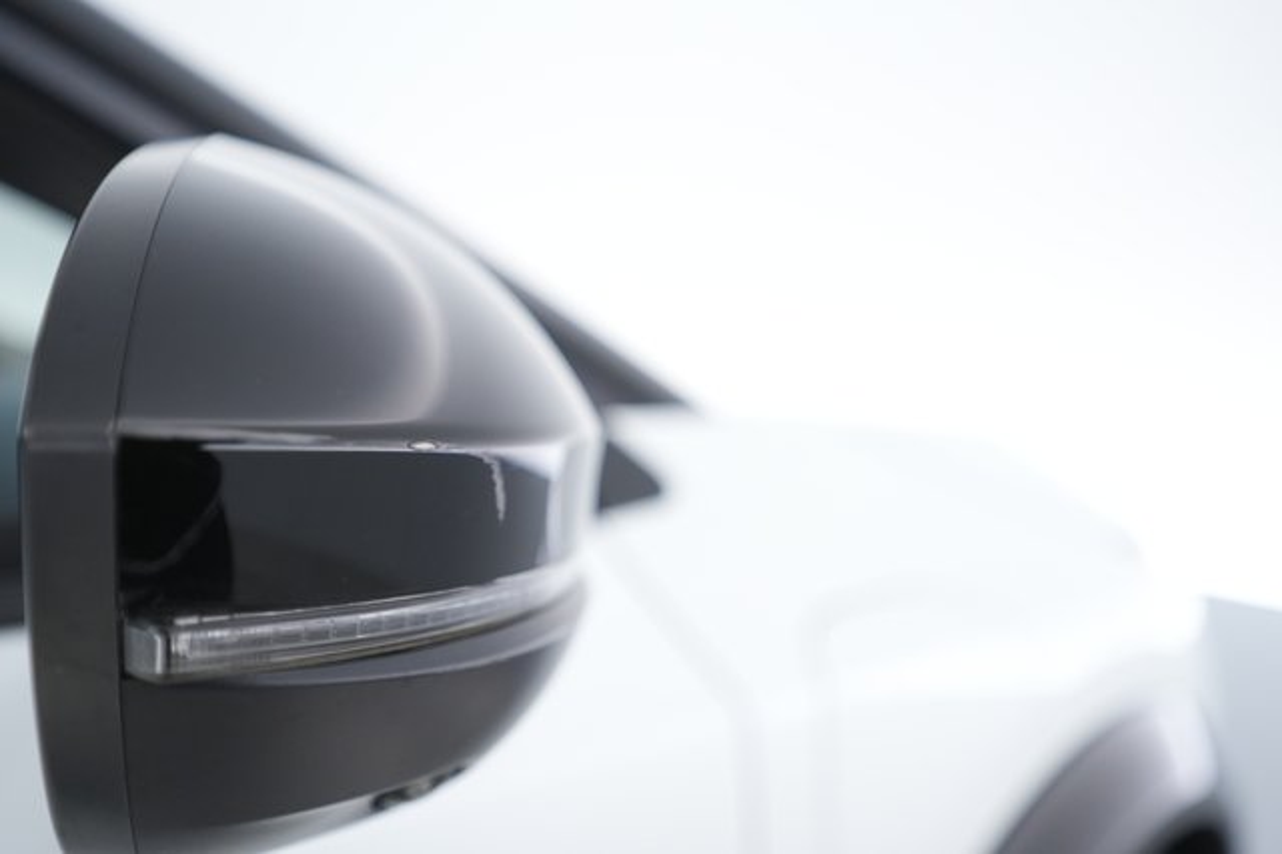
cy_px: 427
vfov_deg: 46.4
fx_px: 997
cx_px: 641
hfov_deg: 65.5
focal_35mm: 28
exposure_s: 1/100
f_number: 2.8
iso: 1250
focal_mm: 28
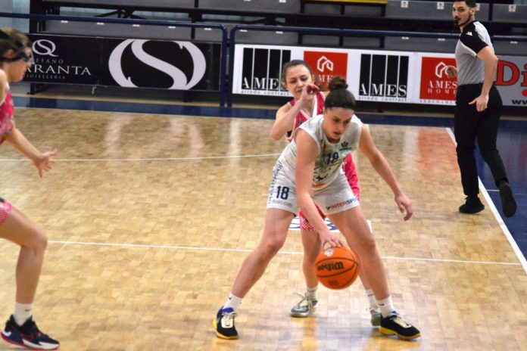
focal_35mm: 188
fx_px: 2745
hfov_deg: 11.0
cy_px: 176
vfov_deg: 7.3
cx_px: 264
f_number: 4.2
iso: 2200
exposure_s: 1/500
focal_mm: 125
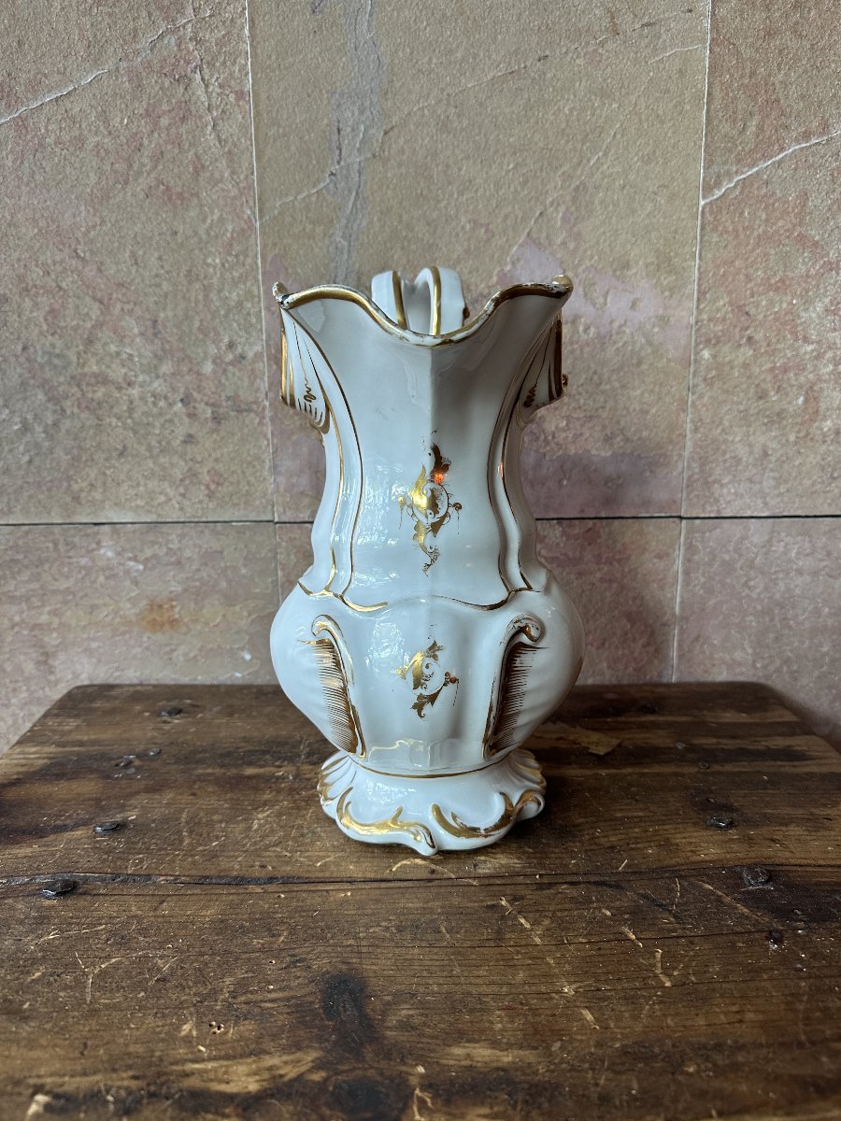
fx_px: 777
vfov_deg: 71.6
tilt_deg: -12.7
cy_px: 560
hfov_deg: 56.8
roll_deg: -0.2
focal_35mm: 24
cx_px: 420
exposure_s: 1/100
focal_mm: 6.86
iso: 200
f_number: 1.78
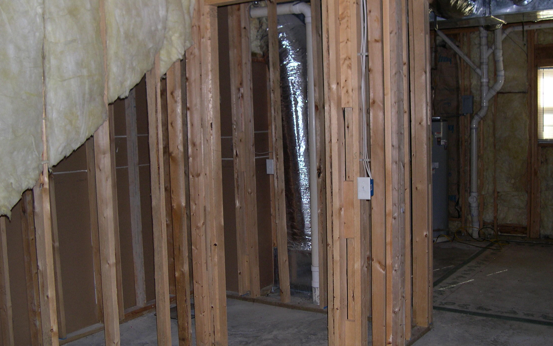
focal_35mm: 41
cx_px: 279
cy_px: 179
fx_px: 618
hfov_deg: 48.2
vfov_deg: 31.2
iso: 142
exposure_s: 1/60
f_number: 2.8
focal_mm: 8
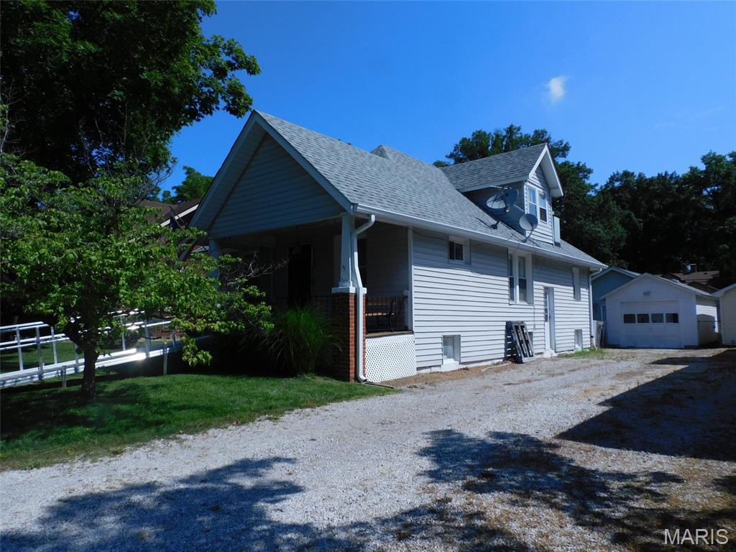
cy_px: 276
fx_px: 510
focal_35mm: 24
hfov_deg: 71.6
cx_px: 368
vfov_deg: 56.8
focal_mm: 4.3
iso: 125
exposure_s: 1/1600
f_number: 4.2
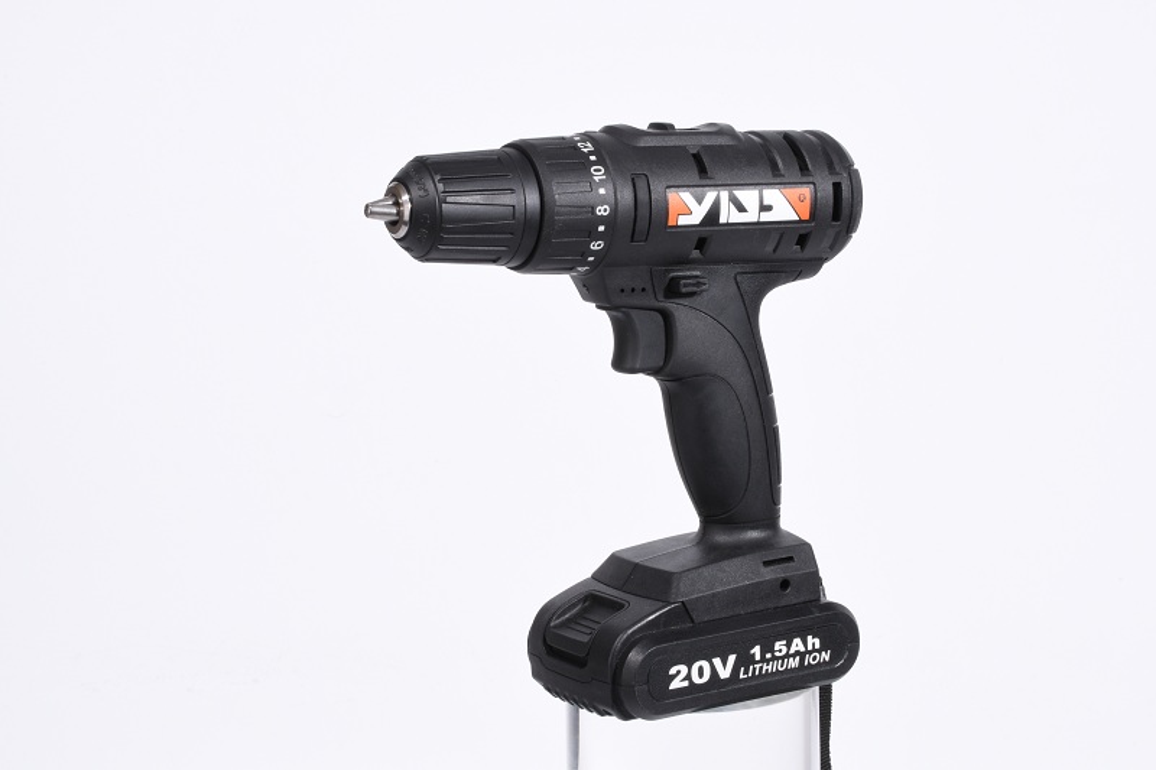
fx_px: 2697
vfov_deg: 16.3
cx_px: 578
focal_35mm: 84
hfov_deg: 24.2
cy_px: 385
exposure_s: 1/125
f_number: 32
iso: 100
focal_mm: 56
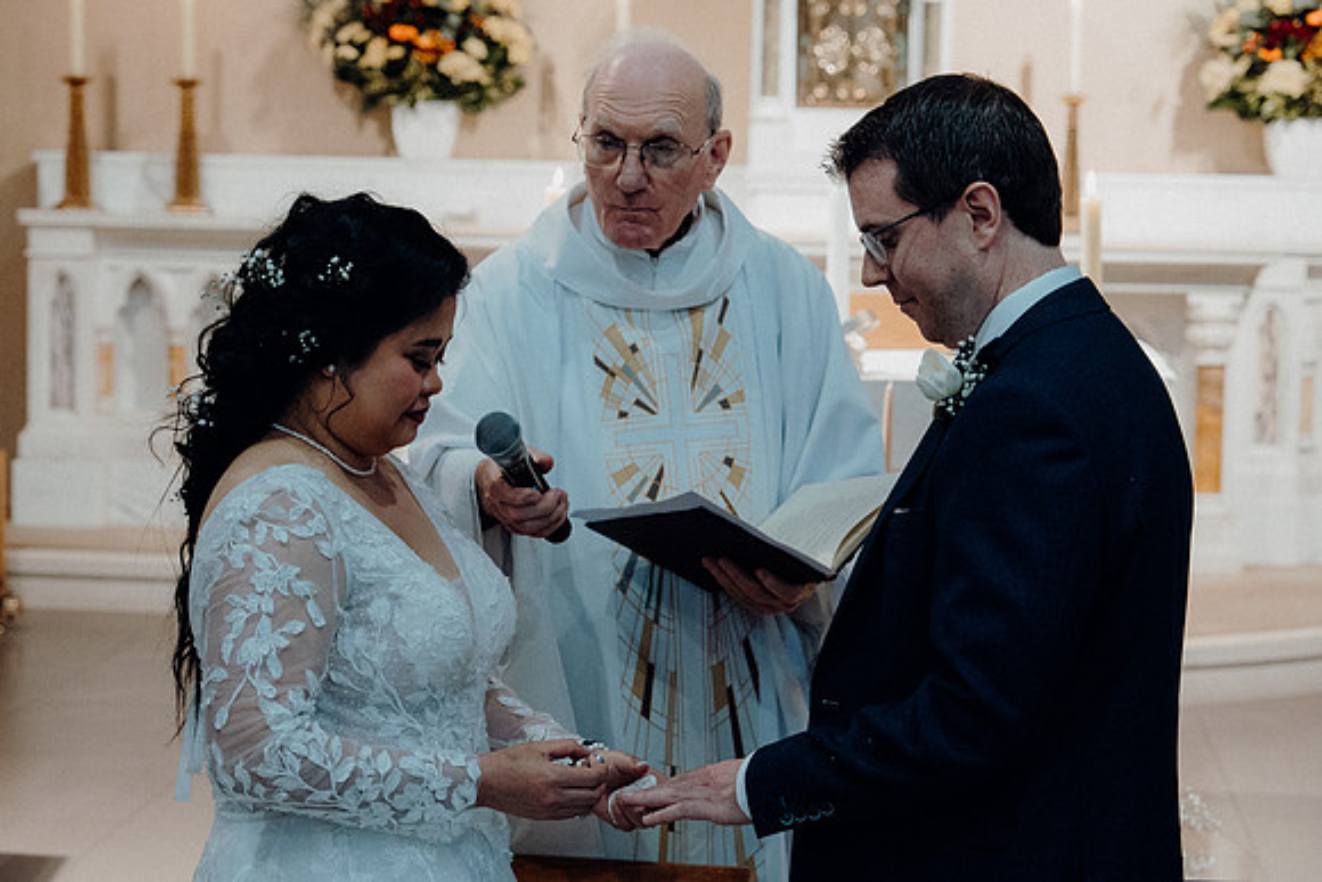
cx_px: 661
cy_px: 441
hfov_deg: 24.8
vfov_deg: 16.7
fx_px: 3012
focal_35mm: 82
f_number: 3.5
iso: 2000
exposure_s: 1/160
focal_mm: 55
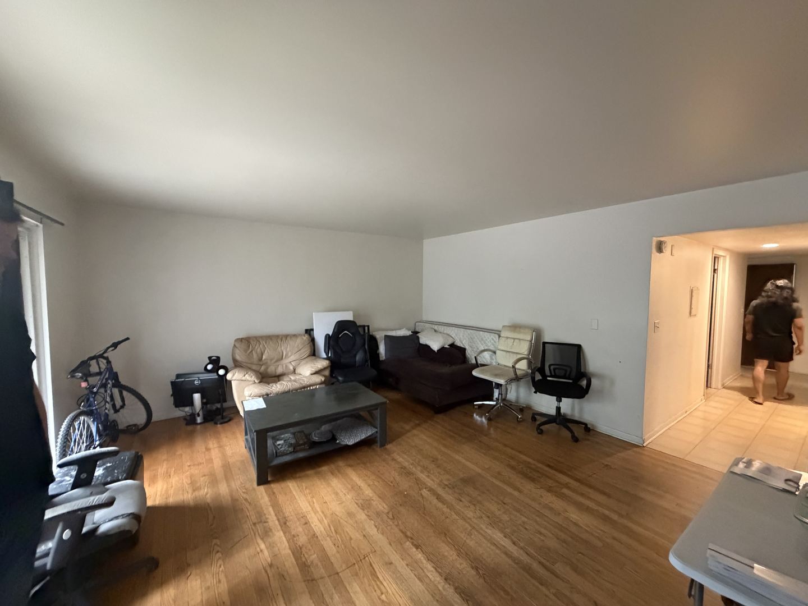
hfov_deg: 102.1
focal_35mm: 14
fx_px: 327
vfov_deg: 85.7
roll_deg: -1.7
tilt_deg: -4.0
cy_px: 303
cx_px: 404
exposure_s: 1/60
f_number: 2.2
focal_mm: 2.22
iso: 1000
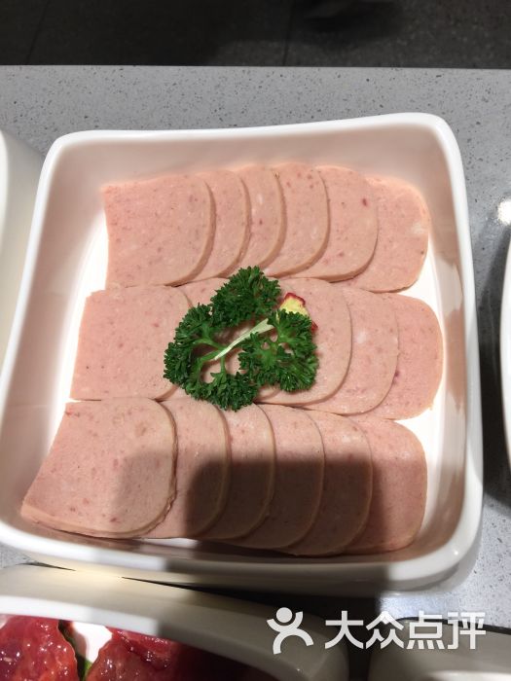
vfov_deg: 61.7
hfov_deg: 48.2
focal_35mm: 29
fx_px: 571
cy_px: 340
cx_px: 256
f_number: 2.2
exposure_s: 1/33
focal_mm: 4.15
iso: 32
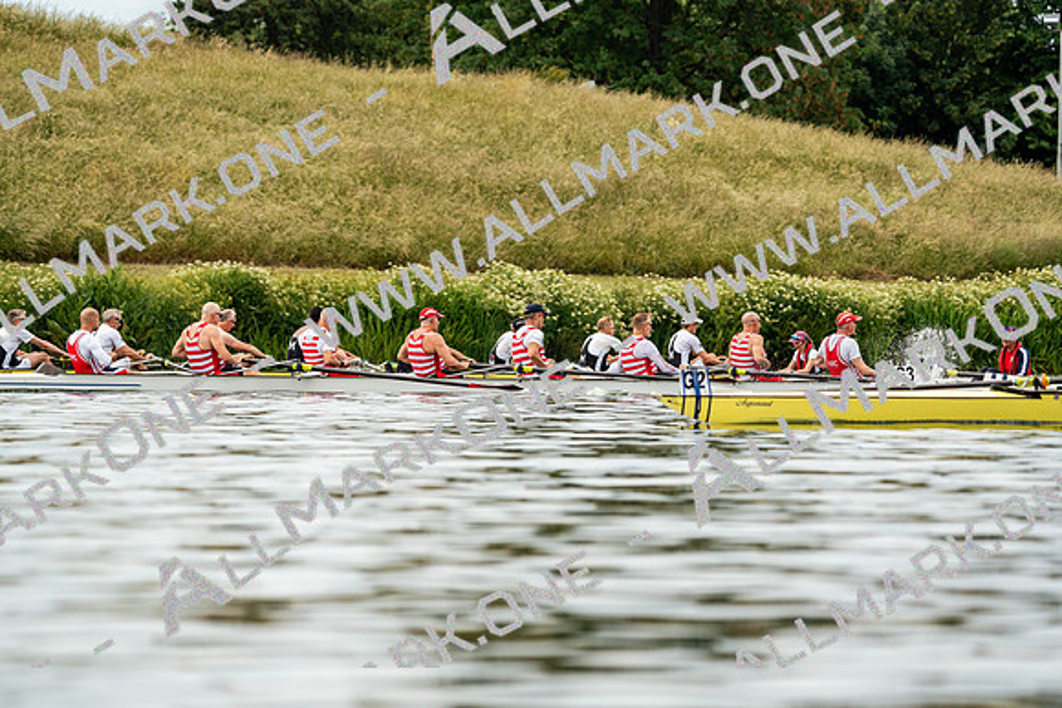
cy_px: 354
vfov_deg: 4.8
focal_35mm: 284
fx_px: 8380
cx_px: 531
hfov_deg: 7.3
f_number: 6.3
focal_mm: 284
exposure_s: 1/2000
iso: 400
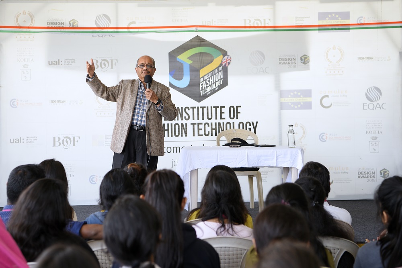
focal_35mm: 58
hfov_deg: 34.5
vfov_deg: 23.4
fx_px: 648
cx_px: 201
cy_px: 134
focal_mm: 58
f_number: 4
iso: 250
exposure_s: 1/160
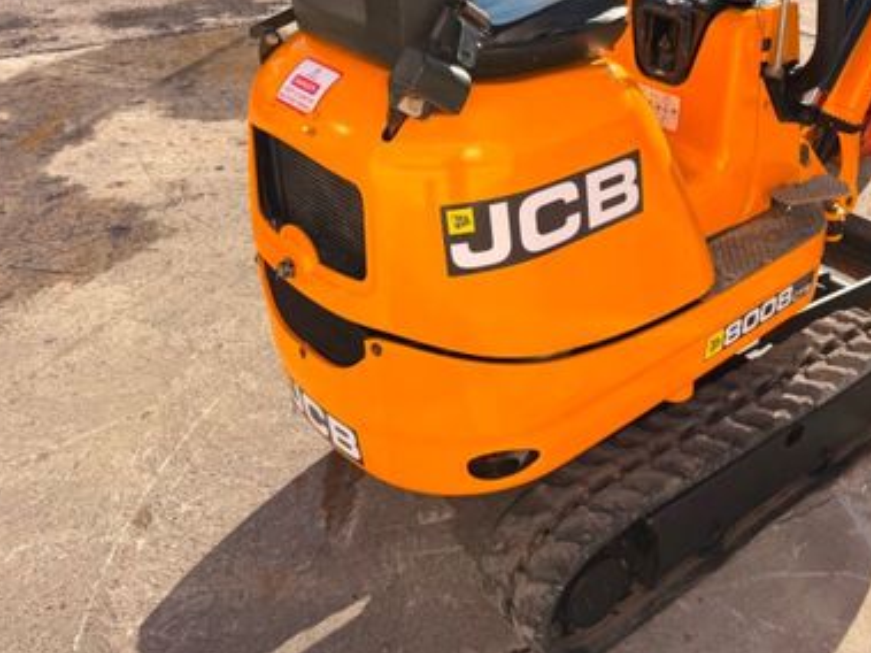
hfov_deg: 47.7
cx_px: 616
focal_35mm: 38
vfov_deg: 36.5
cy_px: 140
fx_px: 956
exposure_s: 1/3759
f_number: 1.78
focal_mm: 6.76
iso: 80
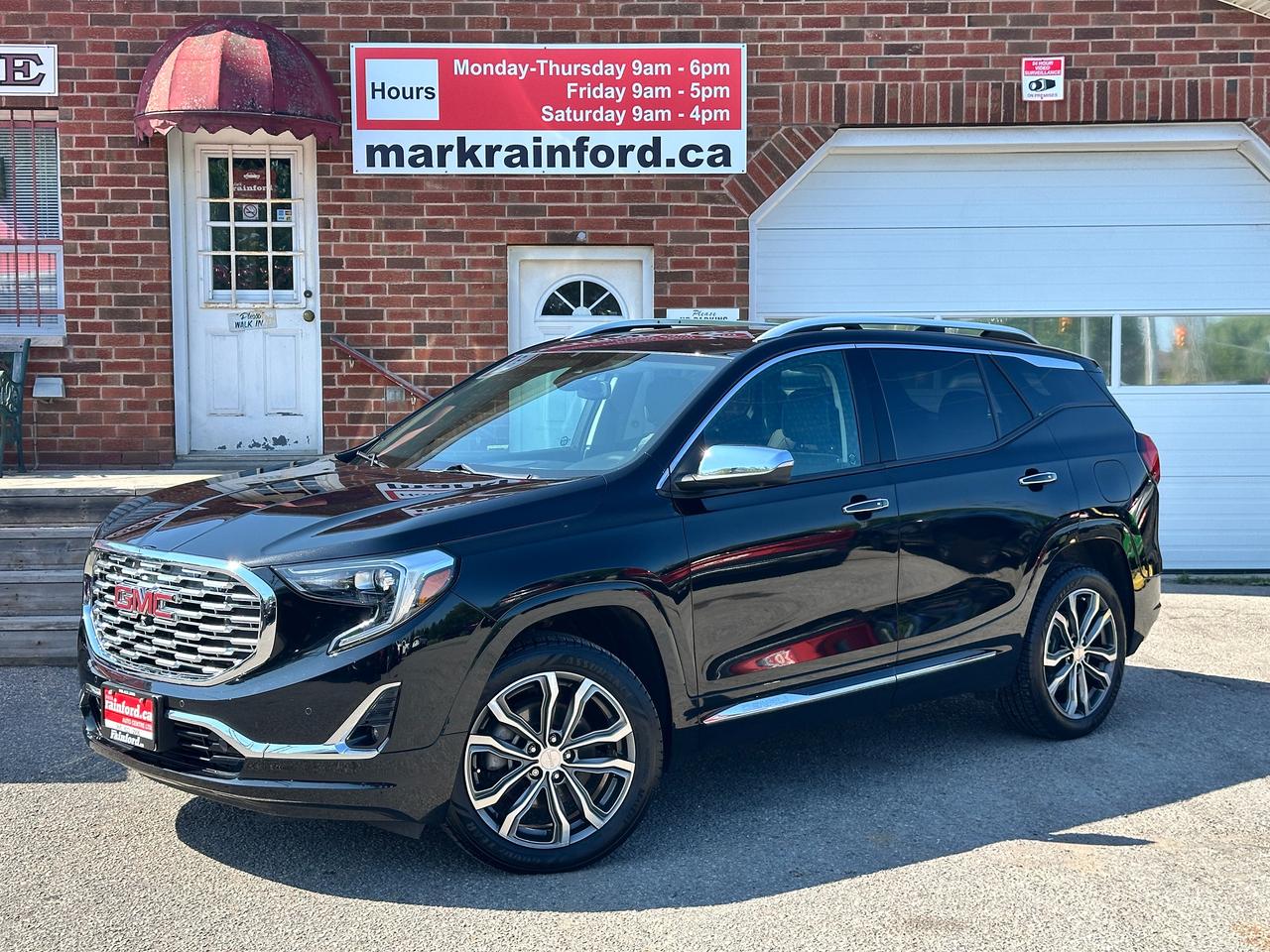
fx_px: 1761
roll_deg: +0.4
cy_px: 476
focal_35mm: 48
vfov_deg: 30.3
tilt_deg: -3.1
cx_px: 635
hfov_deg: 39.7
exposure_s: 1/1062
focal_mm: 6.86
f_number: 1.78
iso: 64
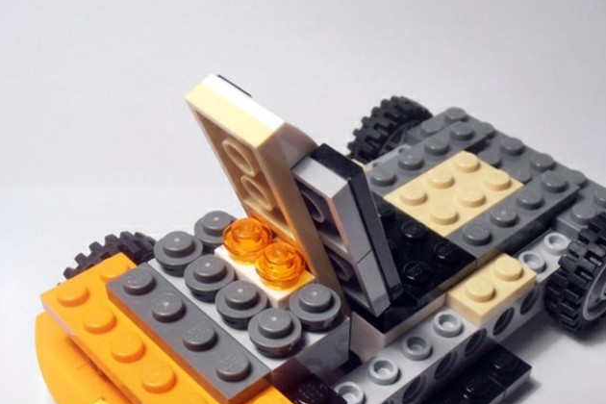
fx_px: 926
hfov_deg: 36.2
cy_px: 307
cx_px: 338
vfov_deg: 24.3
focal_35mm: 55
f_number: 3.9
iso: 80
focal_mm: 6.61
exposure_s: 1/40
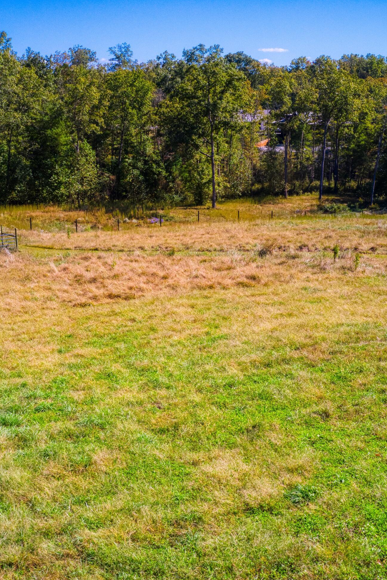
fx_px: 693
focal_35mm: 43
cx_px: 185
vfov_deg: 45.4
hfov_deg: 31.2
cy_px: 296
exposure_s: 1/60
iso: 400
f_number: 6.3
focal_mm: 10.26
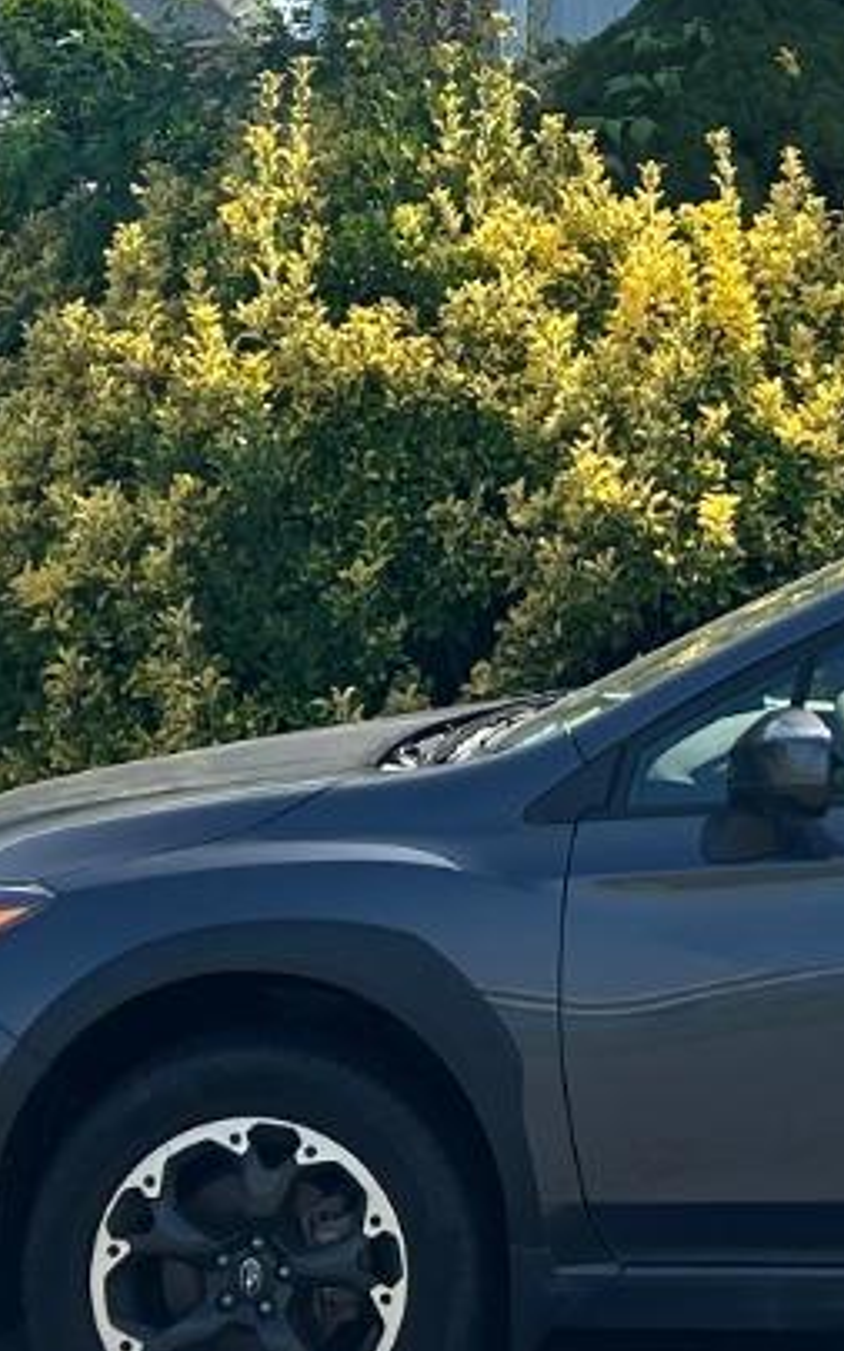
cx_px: 944
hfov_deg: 12.6
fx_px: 3755
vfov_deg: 20.1
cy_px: 185
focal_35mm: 102
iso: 50
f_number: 1.5
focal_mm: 5.7
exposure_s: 1/2695
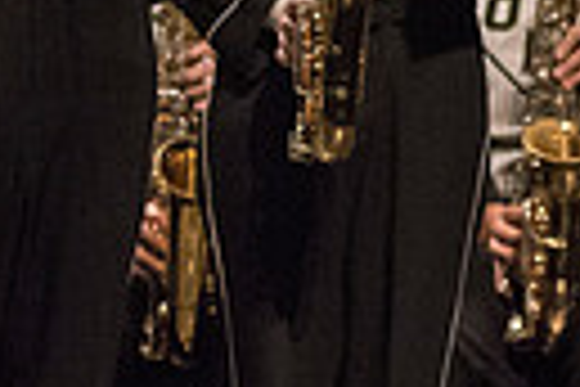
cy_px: -119
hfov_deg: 1.5
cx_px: -701
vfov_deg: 1.0
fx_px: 21716
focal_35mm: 1348
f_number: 2.8
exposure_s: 1/500
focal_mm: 300
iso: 4000
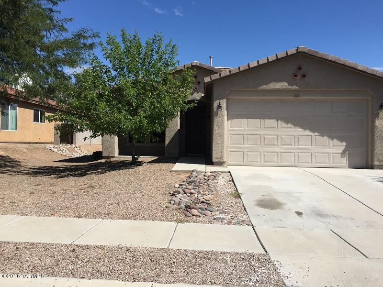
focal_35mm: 29
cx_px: 192
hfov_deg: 61.7
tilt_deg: +0.3
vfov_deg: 48.2
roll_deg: -1.2
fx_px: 321
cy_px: 144
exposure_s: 1/2825
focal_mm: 4.15
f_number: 2.2
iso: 32
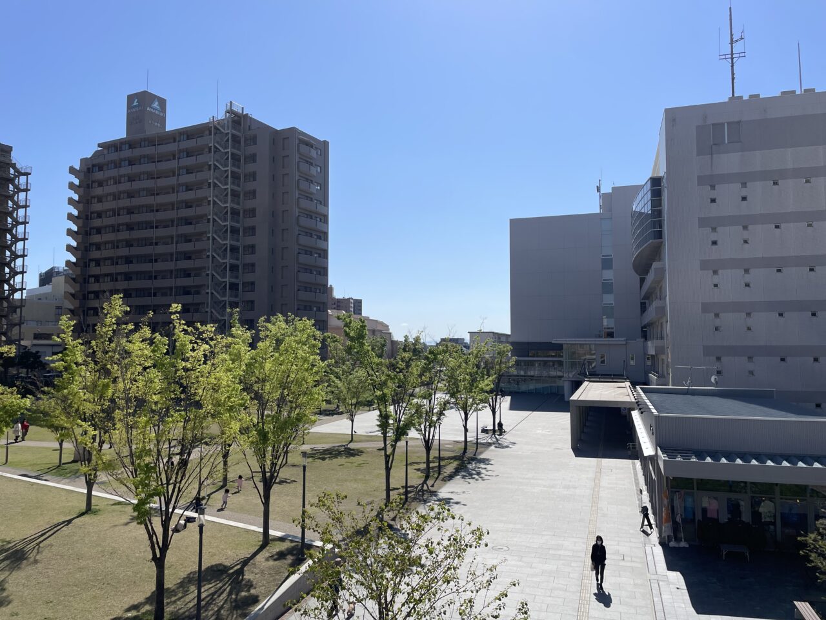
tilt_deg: +4.4
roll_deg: -1.1
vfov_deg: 53.1
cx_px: 413
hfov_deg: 67.3
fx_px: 620
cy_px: 310
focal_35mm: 26
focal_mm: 4.2
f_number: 1.6
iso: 50
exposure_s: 1/9804
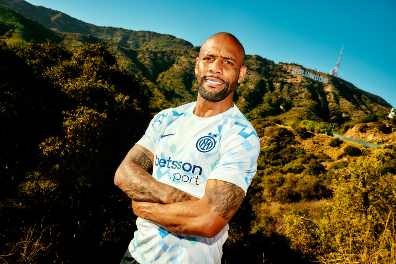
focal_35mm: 32
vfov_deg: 40.5
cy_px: 132
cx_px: 198
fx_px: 358
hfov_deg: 58.0
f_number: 11
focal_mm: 32.5
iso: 160
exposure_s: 1/400
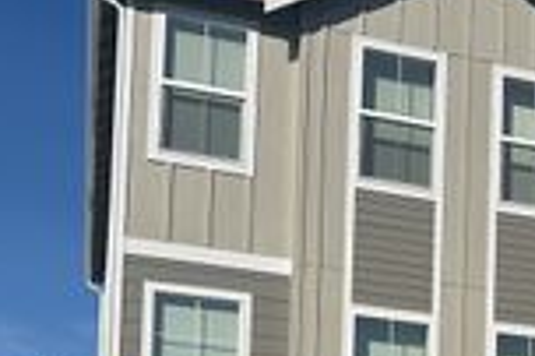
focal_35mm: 82
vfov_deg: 15.2
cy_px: 562
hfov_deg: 23.4
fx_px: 1217
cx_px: 577
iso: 80
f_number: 1.78
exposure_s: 1/9709
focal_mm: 6.86
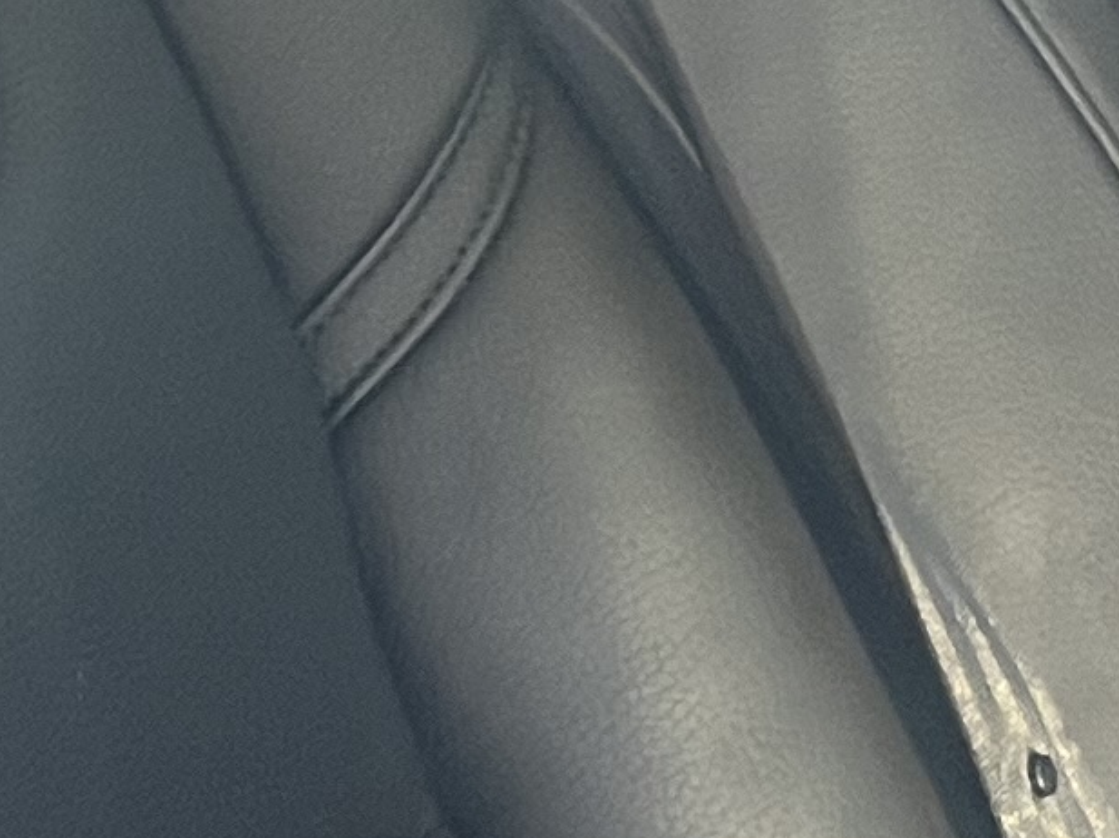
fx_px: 5492
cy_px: 1054
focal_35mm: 170
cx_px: -1186
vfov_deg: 8.6
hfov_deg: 10.6
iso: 125
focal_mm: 5.7
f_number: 1.5
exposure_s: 1/62
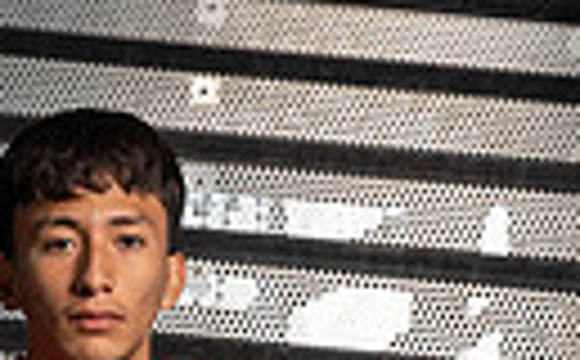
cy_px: 900
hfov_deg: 12.2
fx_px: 2697
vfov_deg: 7.1
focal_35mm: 171
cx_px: 40
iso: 250
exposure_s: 1/250
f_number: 8
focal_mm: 48
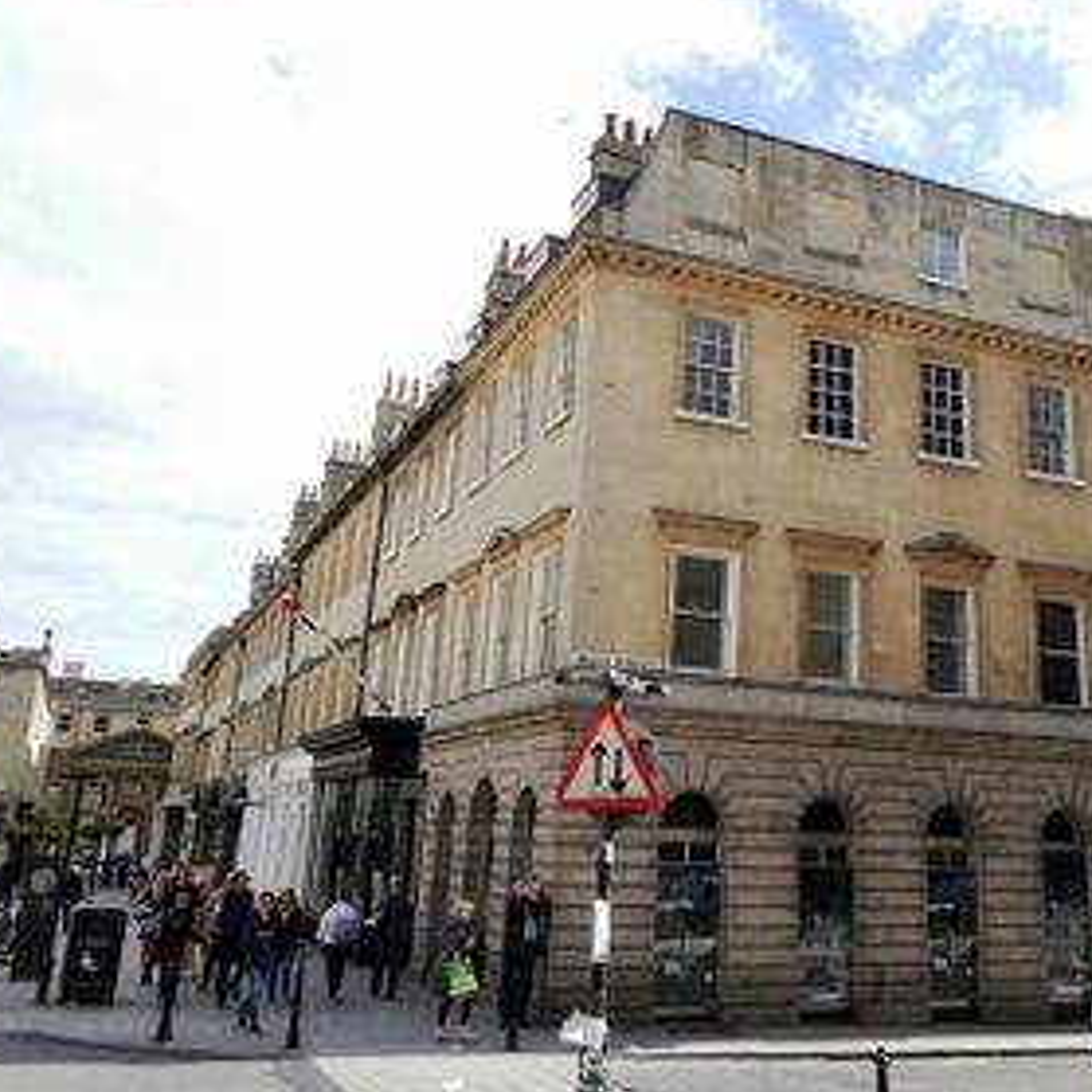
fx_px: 1178
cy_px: 532
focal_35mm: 33
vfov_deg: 49.7
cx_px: 724
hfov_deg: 48.9
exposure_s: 1/563
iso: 50
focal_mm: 3.81
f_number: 2.2
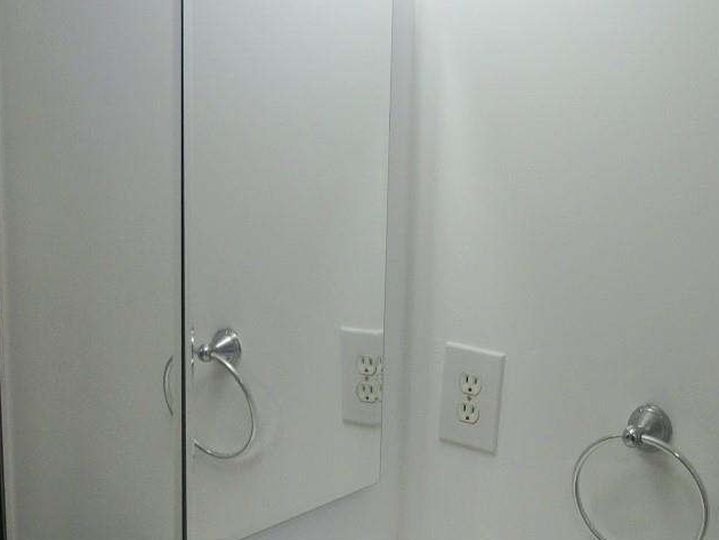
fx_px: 1351
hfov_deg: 29.7
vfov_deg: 22.2
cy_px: 456
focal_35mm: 65
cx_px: 261
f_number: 2.9
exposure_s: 1/50
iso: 80
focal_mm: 5.7
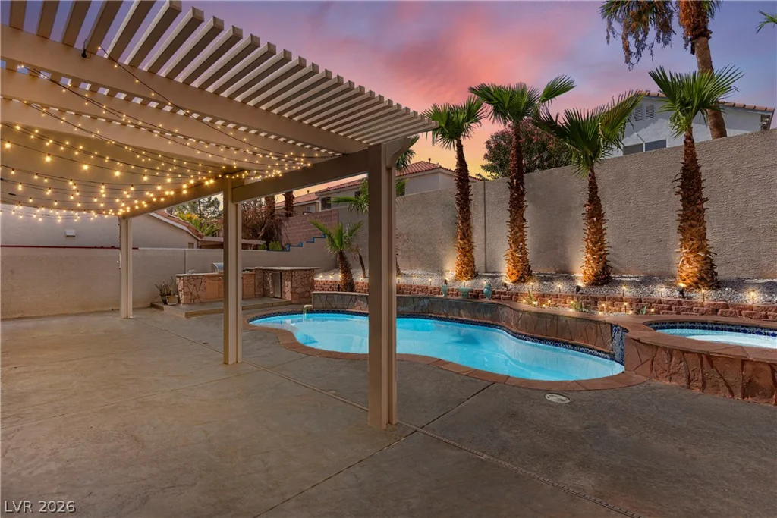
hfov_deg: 93.3
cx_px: 388
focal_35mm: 17
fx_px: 367
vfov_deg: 70.5
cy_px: 259
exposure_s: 1/640
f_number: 8
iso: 400
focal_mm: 17
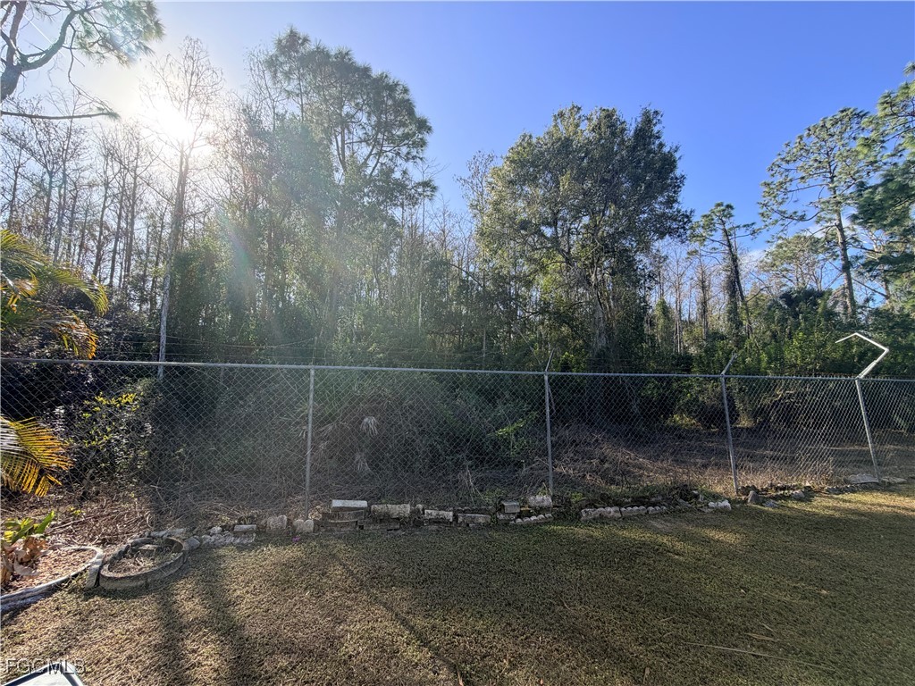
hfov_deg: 102.1
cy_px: 343
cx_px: 458
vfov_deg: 85.7
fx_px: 370
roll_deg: +1.2
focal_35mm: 14
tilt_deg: +8.5
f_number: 2.2
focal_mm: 2.22
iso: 40
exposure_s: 1/531
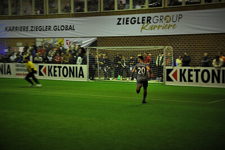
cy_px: 75
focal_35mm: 72
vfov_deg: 18.9
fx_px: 450
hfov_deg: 28.1
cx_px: 112
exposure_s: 1/25
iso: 1600
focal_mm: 48
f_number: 4.8
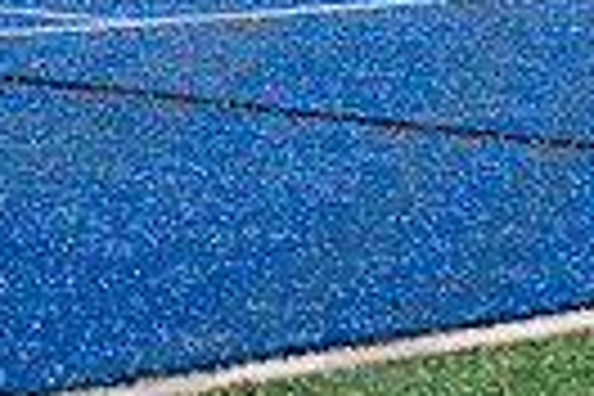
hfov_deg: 6.6
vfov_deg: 4.4
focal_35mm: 308
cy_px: -232
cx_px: -112
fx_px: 5082
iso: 2500
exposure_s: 1/200
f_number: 4.5
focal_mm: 70
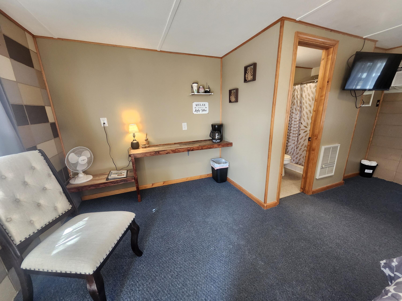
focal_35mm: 13
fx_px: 151
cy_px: 150
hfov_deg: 106.2
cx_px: 201
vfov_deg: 89.9
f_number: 2.2
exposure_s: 1/60
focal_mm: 1.74
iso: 160
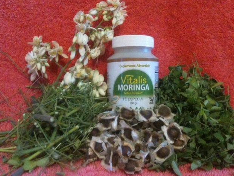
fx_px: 243
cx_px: 115
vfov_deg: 39.7
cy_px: 87
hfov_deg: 51.3
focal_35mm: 36
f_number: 2.8
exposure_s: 1/17
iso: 640
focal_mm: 3.85
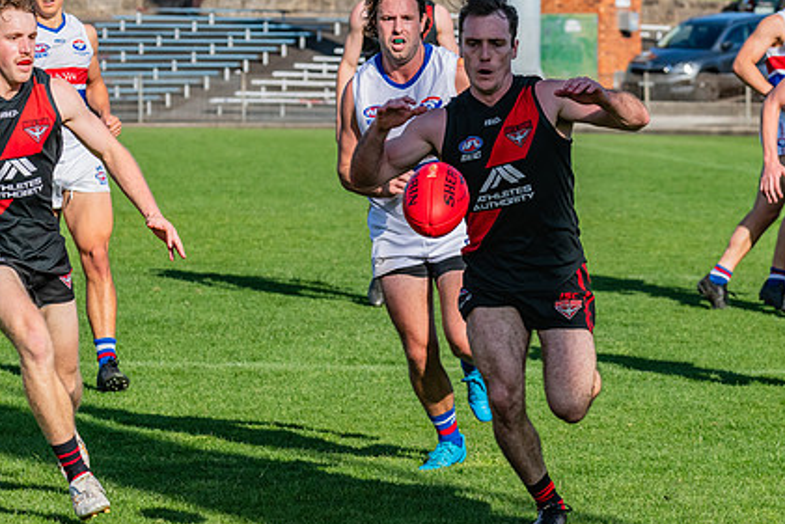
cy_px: 197
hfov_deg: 8.5
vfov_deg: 5.7
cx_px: 487
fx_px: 5278
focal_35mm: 242
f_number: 10
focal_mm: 170
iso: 800
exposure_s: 1/1600
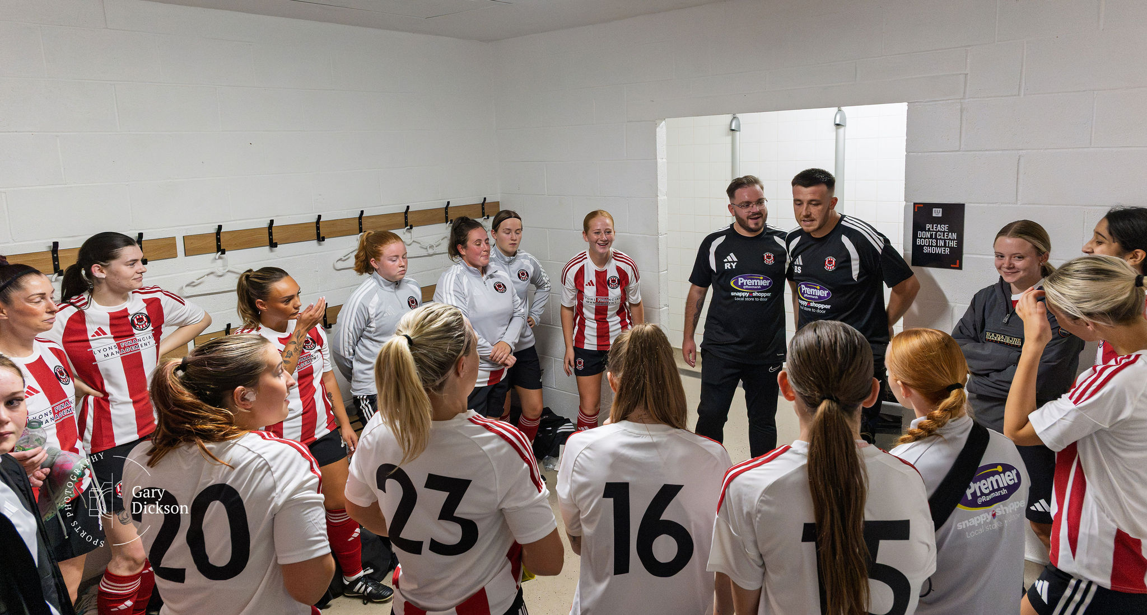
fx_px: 778
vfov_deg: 43.0
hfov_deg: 72.8
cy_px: 245
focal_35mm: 26
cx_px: 571
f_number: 7.1
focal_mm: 24
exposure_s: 1/310
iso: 9000
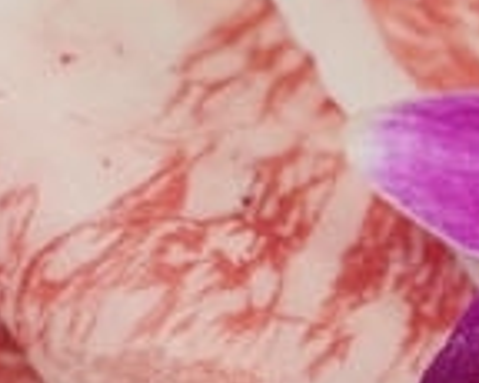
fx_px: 4321
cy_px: 263
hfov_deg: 6.1
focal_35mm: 305
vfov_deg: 5.1
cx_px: 1028
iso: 100
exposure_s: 1/60
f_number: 4
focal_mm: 39
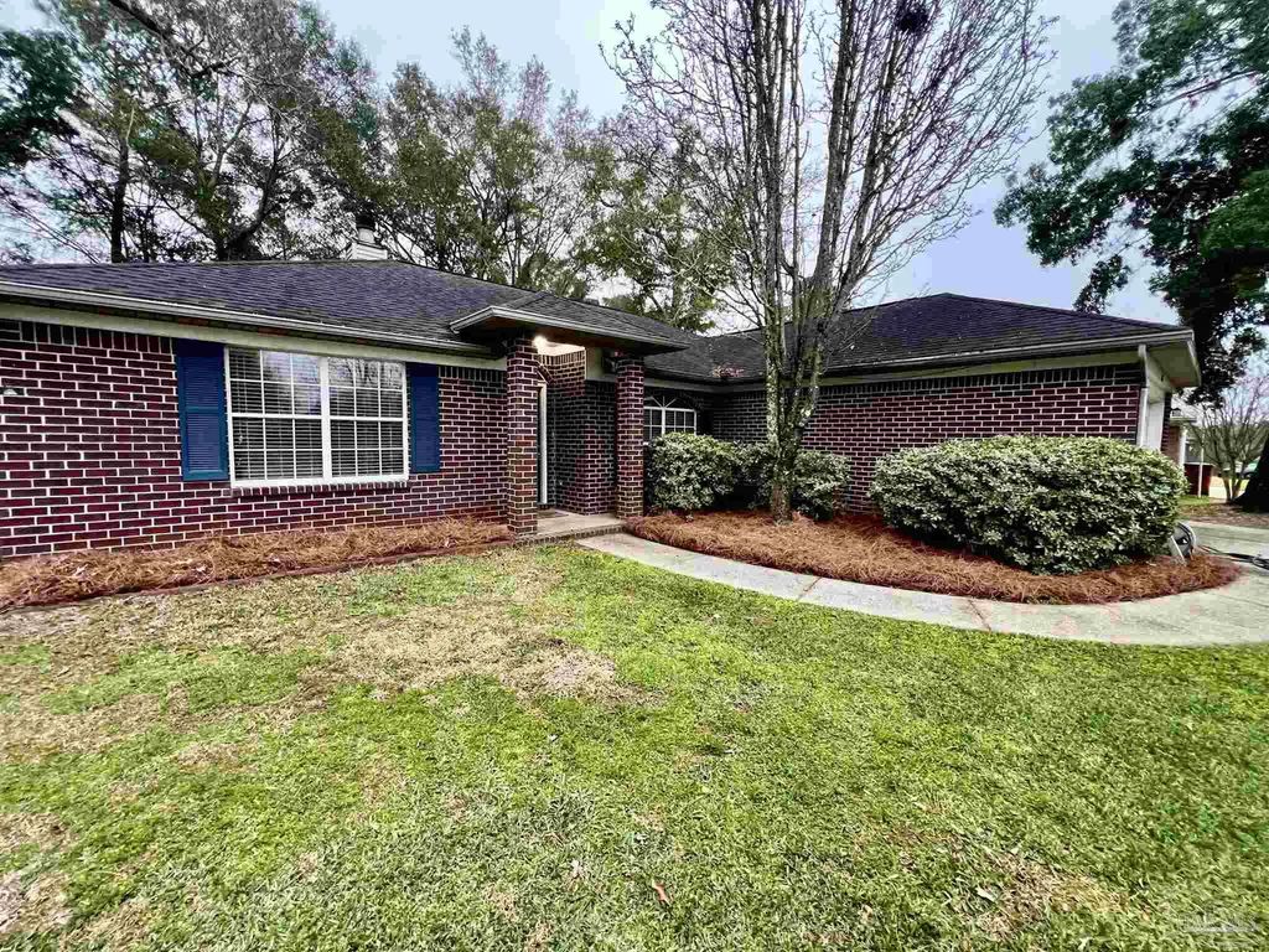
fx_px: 477
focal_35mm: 13
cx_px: 634
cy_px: 476
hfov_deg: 106.2
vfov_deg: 89.9
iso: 250
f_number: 1.8
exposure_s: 1/99
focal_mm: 1.57
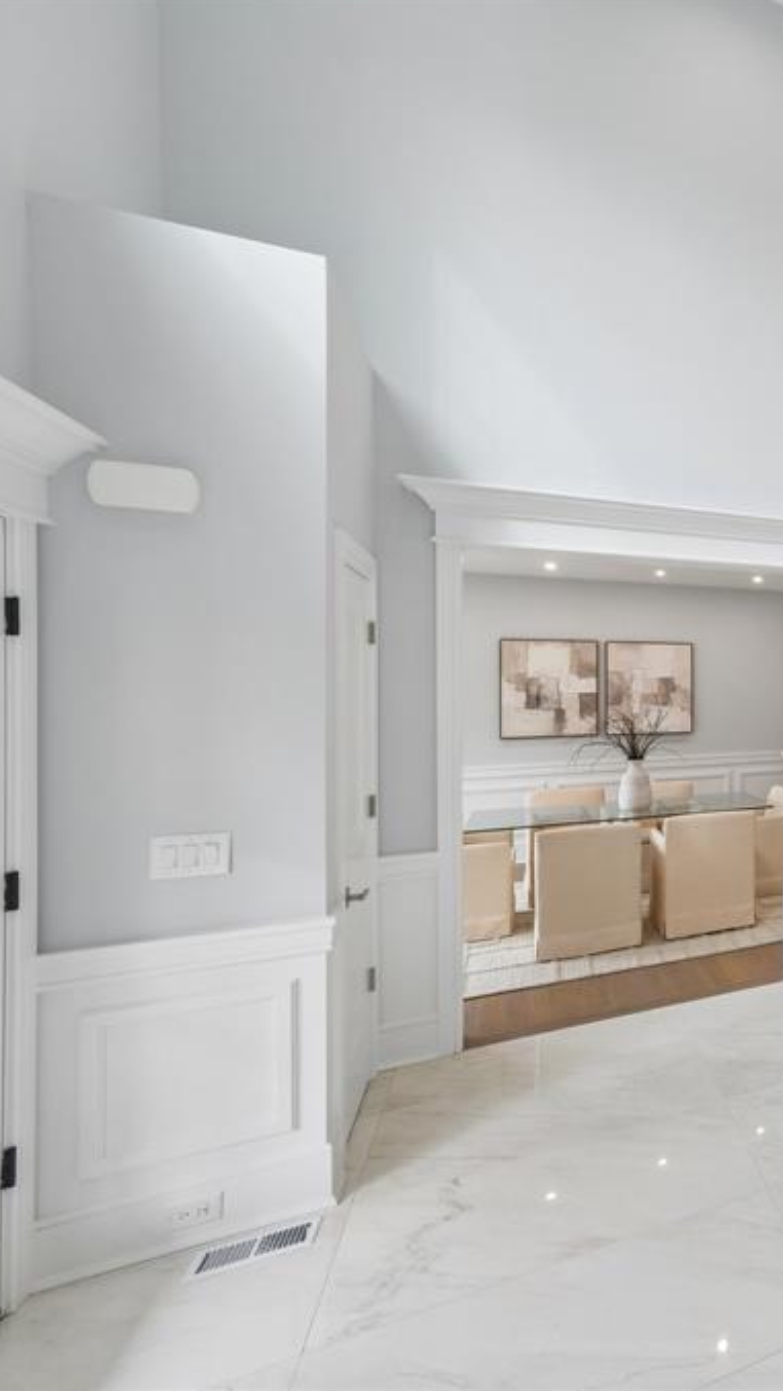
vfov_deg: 89.6
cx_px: 929
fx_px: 701
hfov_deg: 41.2
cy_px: 692
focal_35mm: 19
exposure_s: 1/13
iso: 160
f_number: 8
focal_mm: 8
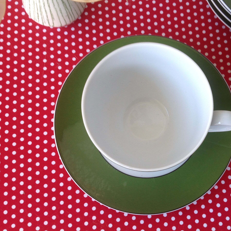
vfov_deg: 40.0
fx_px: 317
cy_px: 115
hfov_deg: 39.6
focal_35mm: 42
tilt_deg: -75.8
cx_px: 154
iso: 50
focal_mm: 4.28
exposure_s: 1/30
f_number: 2.4
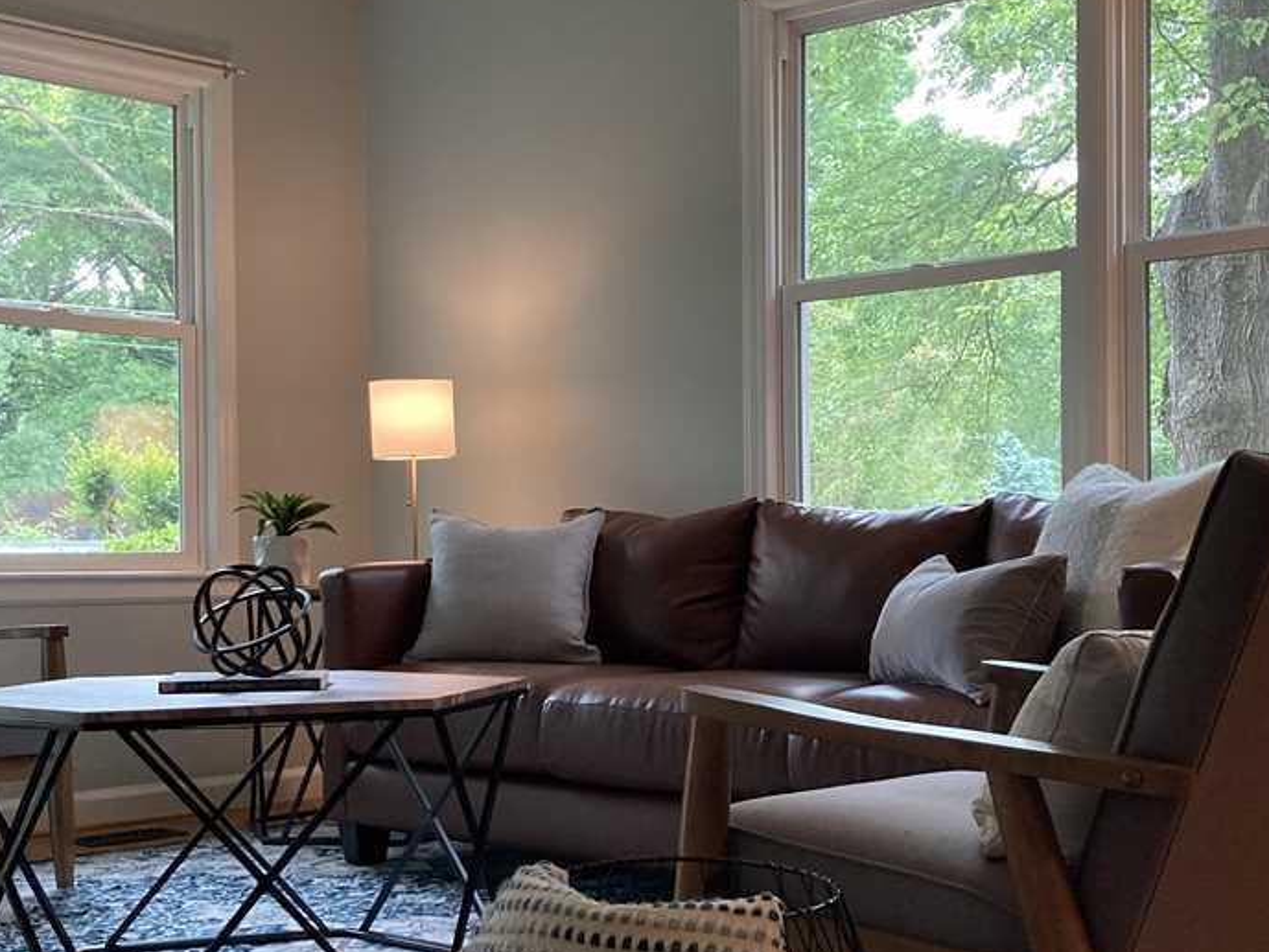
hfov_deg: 36.8
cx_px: 669
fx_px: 1907
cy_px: 624
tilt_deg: -1.7
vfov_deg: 27.9
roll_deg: +0.4
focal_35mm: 52
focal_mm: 3.99
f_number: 1.8
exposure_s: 1/60
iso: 160
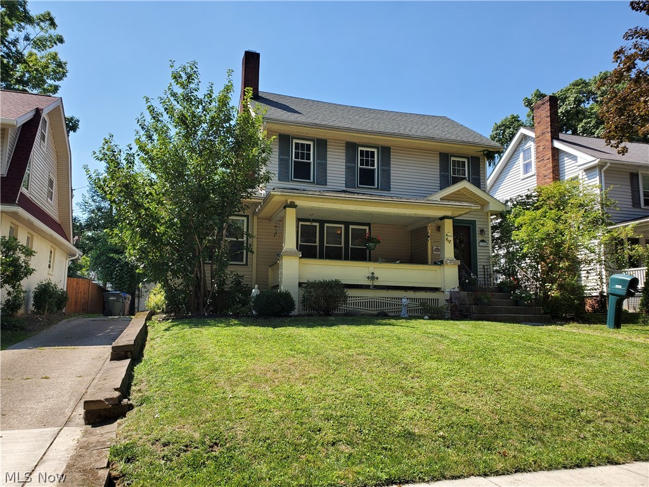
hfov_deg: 67.3
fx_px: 487
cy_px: 244
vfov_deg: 53.1
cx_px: 324
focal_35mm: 26
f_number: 2.4
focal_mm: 4.3
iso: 50
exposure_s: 1/986
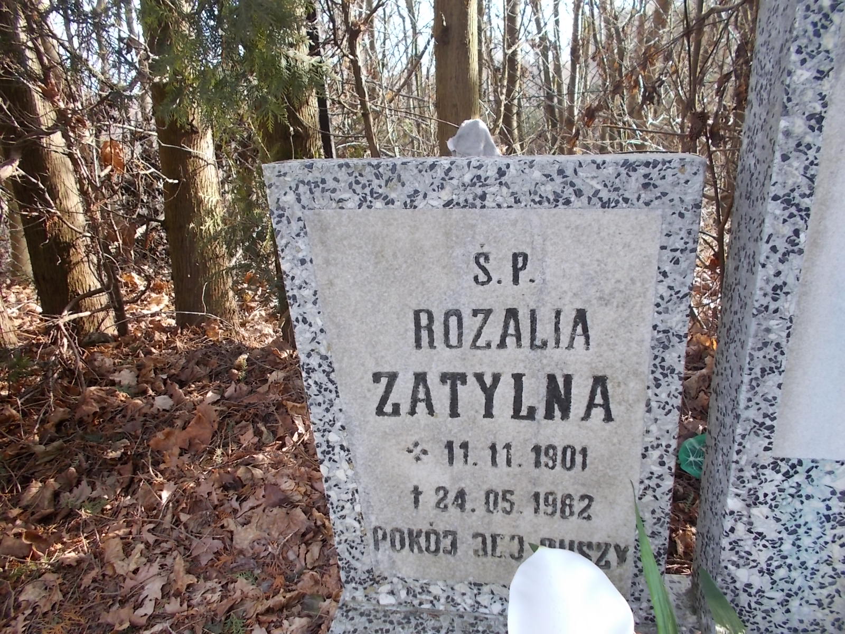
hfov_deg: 67.3
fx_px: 635
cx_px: 422
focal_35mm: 26
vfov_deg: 53.1
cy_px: 317
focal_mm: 4.6
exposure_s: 1/100
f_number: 3.2
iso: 80
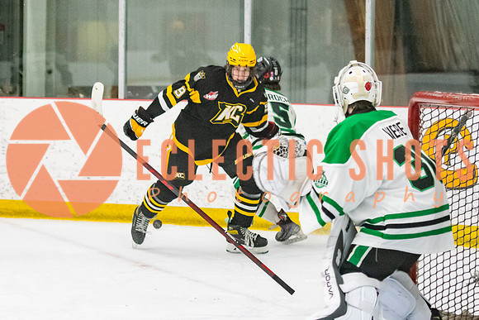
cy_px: 179
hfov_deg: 9.0
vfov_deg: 6.0
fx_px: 3050
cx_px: 118
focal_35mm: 229
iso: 4000
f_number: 2.8
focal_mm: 98
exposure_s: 1/800
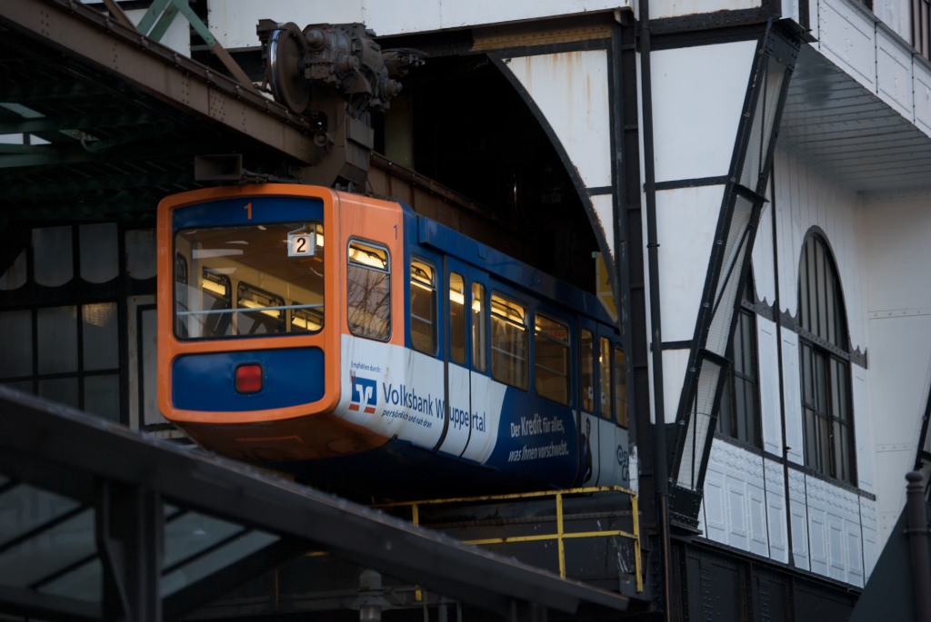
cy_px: 311
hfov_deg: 13.0
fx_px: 4077
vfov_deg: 8.7
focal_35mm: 158
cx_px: 466
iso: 450
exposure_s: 1/125
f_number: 4.8
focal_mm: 105
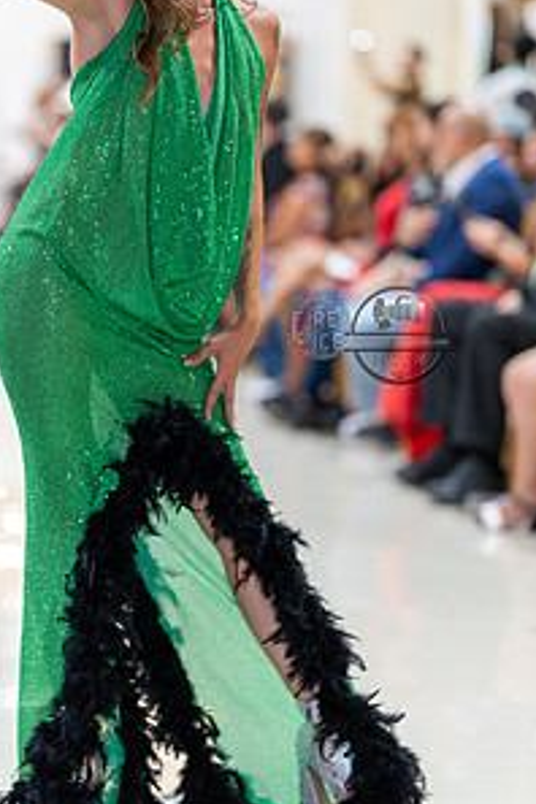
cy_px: 336
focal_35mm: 129
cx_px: 168
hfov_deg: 10.6
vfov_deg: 15.9
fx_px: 2881
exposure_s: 1/160
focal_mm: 85
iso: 400
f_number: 1.4
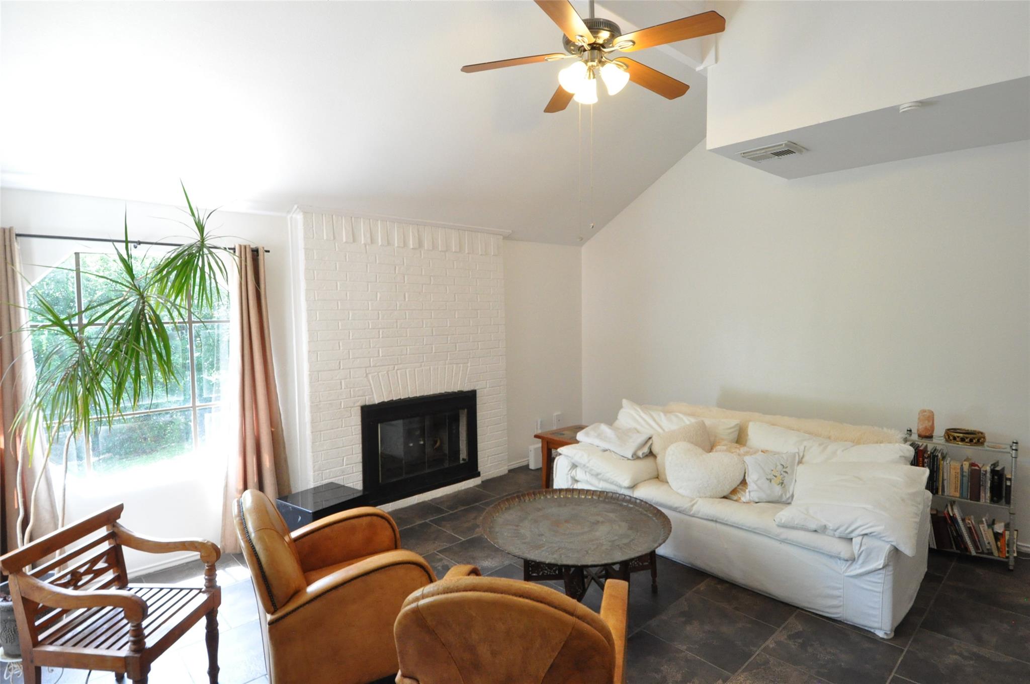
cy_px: 342
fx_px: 514
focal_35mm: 18
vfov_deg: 67.2
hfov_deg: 90.1
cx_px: 515
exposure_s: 1/80
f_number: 7.1
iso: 2000
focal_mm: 12
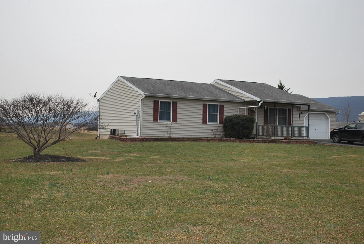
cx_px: 182
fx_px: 456
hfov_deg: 43.6
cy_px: 122
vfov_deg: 29.9
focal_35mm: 45
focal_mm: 30
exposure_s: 1/125
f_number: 4.8
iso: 200
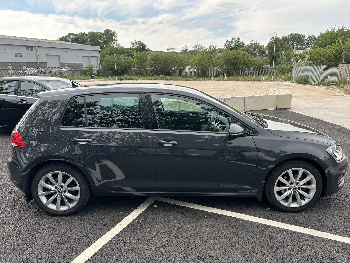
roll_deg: +1.6
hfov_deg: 67.3
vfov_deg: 53.1
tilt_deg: -13.7
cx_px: 175
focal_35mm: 26
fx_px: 263
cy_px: 132
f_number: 1.5
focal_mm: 5.7
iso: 50
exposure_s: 1/846
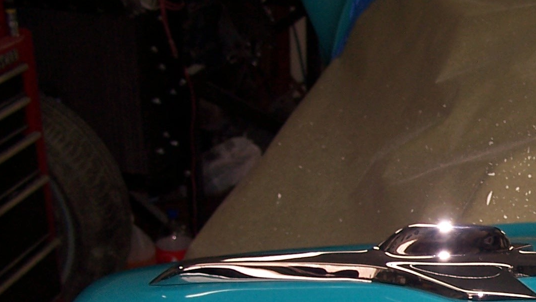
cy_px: 328
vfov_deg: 13.3
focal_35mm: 89
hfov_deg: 22.9
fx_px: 1265
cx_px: 550
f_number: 2.8
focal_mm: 6.3
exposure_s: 1/60
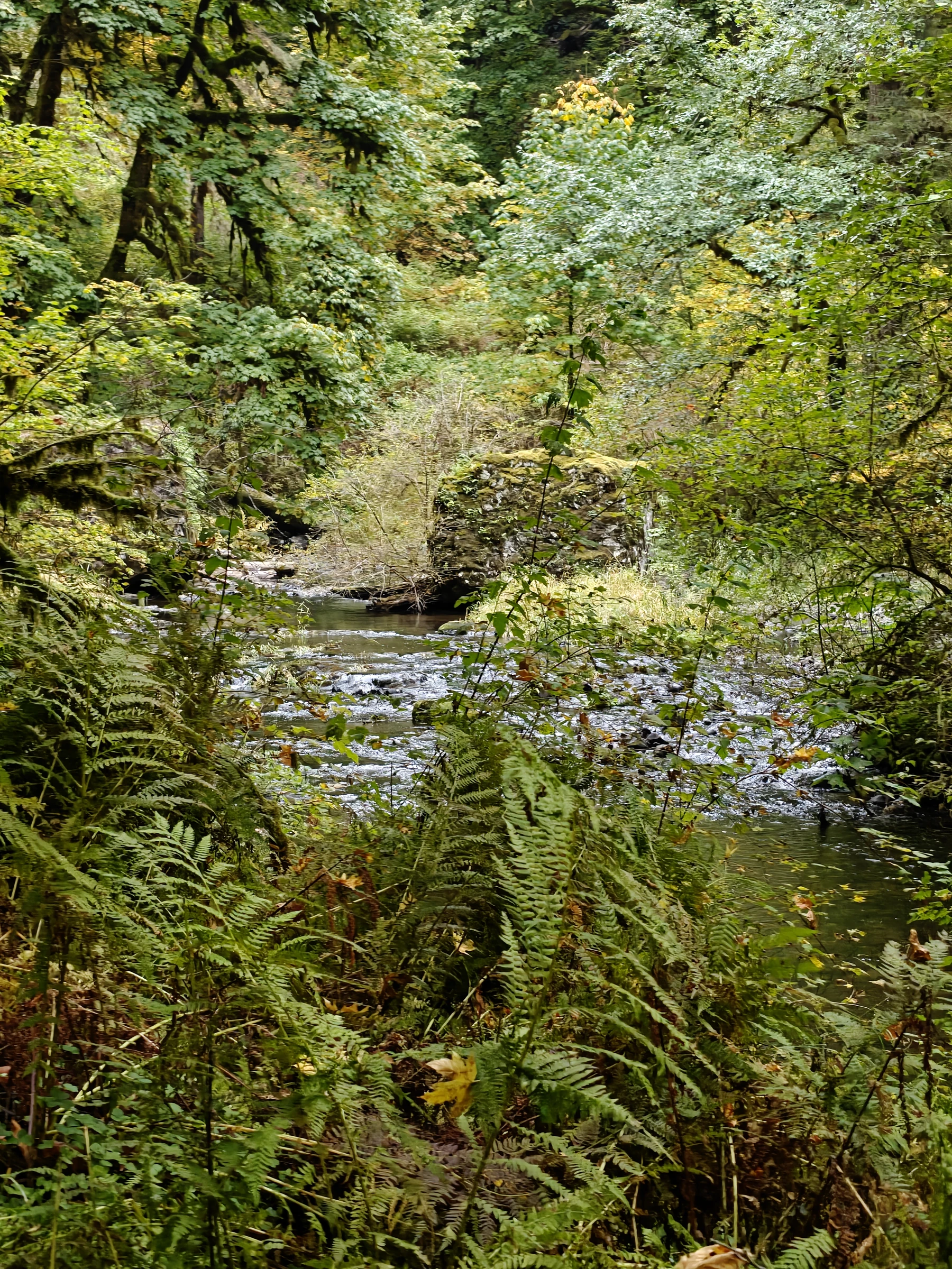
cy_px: 634
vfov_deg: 26.7
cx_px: 476
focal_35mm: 73
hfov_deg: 20.2
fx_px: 2677
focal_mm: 13.85
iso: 2000
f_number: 2.6
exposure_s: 1/184
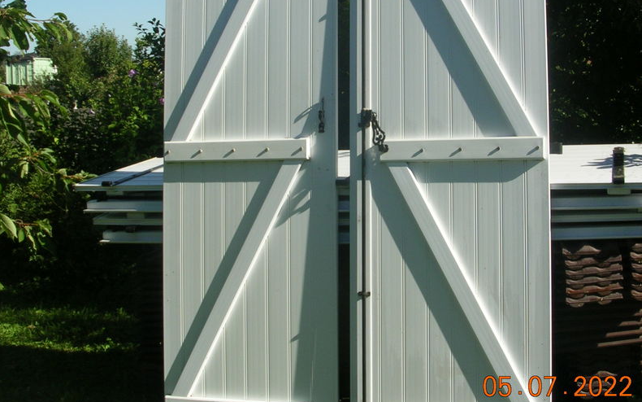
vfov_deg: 25.3
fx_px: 892
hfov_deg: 39.5
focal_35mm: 51
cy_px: 145
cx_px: 366
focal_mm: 5.8
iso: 50
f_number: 5.6
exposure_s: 1/280
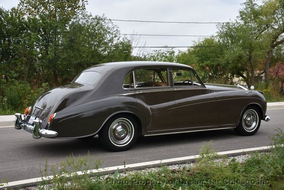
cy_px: 95
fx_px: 355
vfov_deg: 29.9
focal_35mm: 45
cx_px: 142
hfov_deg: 43.6
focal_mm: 30
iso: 100
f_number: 4.5
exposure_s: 1/250
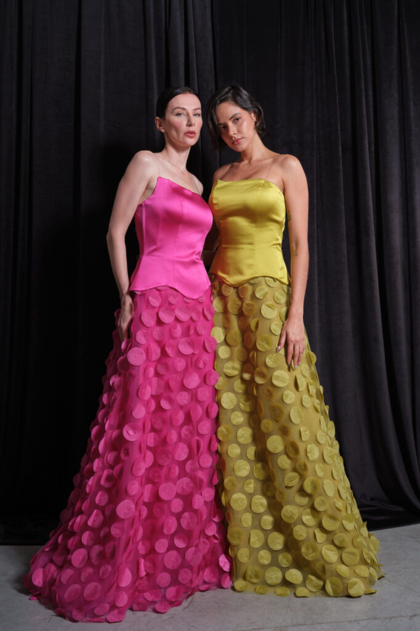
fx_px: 613
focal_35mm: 35
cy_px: 316
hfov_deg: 37.8
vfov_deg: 54.4
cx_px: 210
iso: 100
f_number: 7.1
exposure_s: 1/125
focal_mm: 23.3
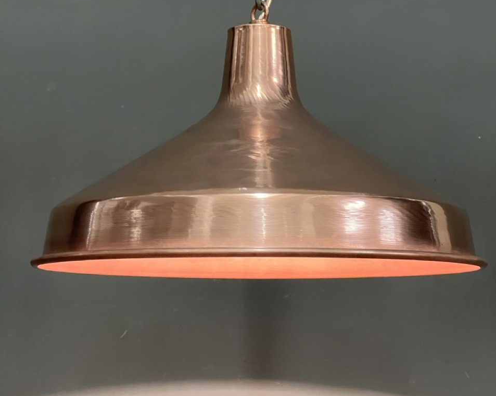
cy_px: 159
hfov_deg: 19.0
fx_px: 1482
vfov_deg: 15.2
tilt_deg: +9.1
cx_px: 249
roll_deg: +0.6
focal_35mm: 101
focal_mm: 9
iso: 640
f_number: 2.8
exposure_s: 1/34
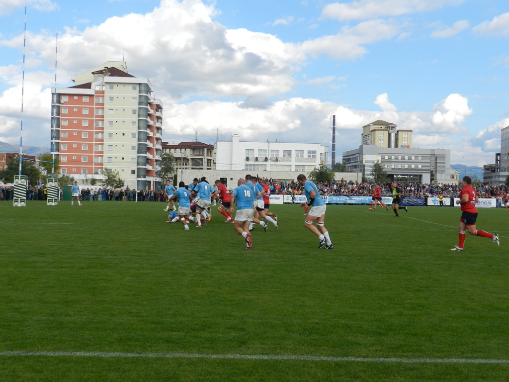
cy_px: 191
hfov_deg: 49.0
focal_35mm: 38
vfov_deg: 37.7
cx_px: 254
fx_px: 559
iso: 160
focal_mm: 6.7
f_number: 4
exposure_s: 1/800
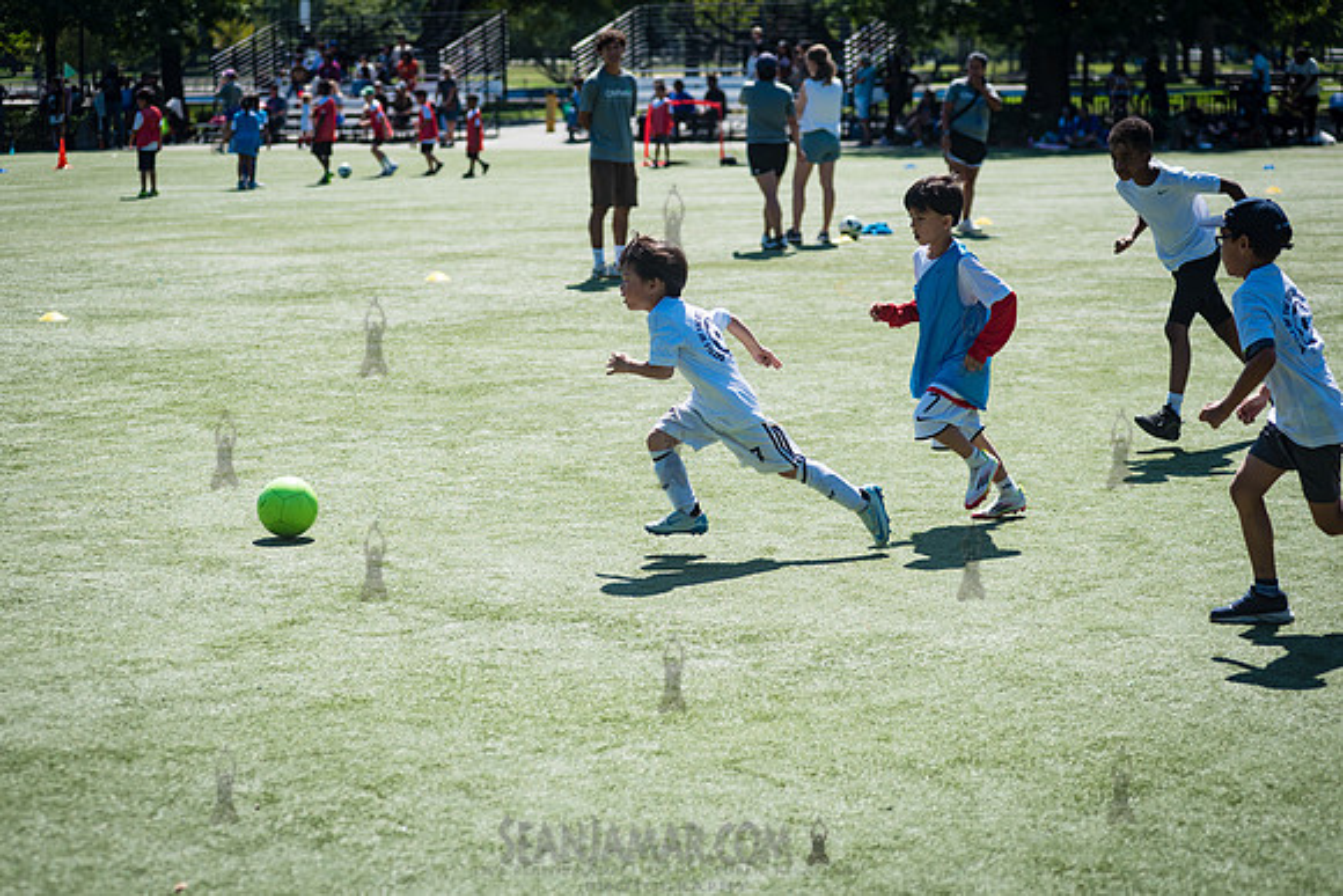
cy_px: 448
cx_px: 672
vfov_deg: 15.9
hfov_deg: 23.6
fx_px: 3209
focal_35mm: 86
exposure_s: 1/1250
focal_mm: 86
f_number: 4
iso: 200
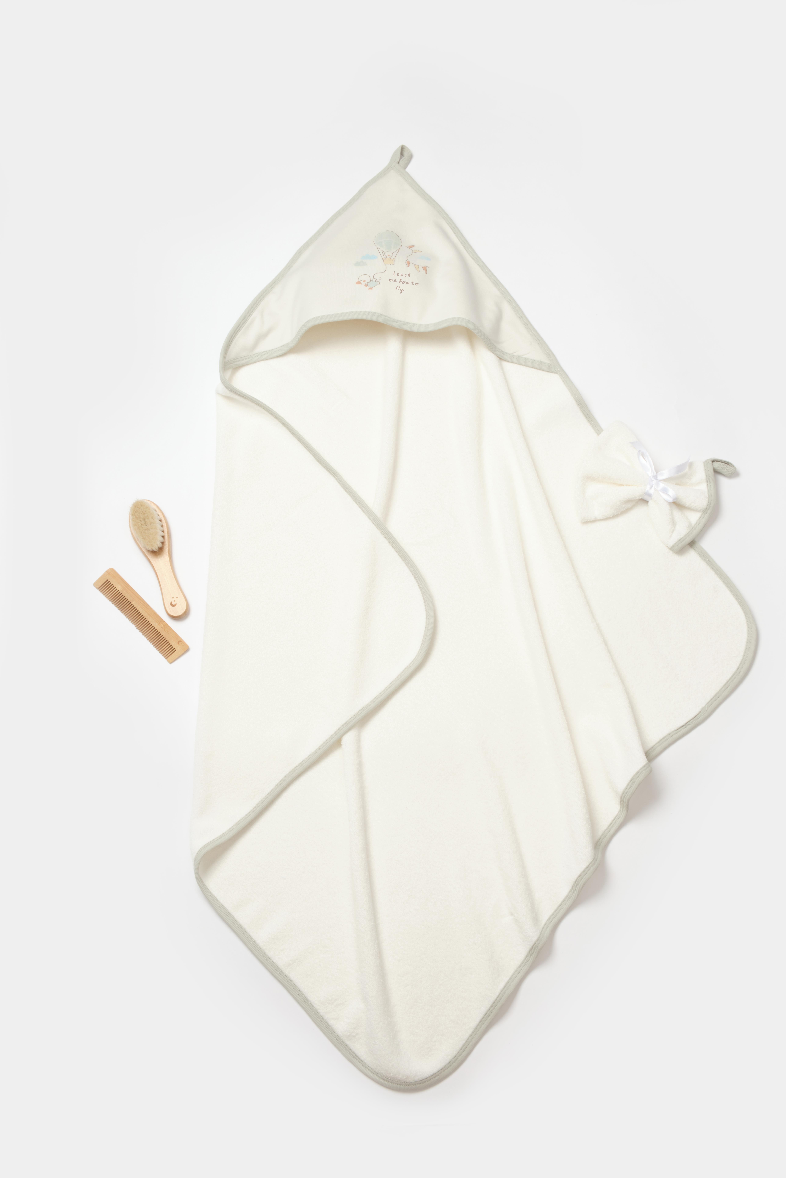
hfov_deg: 31.9
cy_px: 589
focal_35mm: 42
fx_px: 1375
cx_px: 393
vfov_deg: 46.4
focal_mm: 27.7
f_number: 13
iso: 200
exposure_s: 1/125
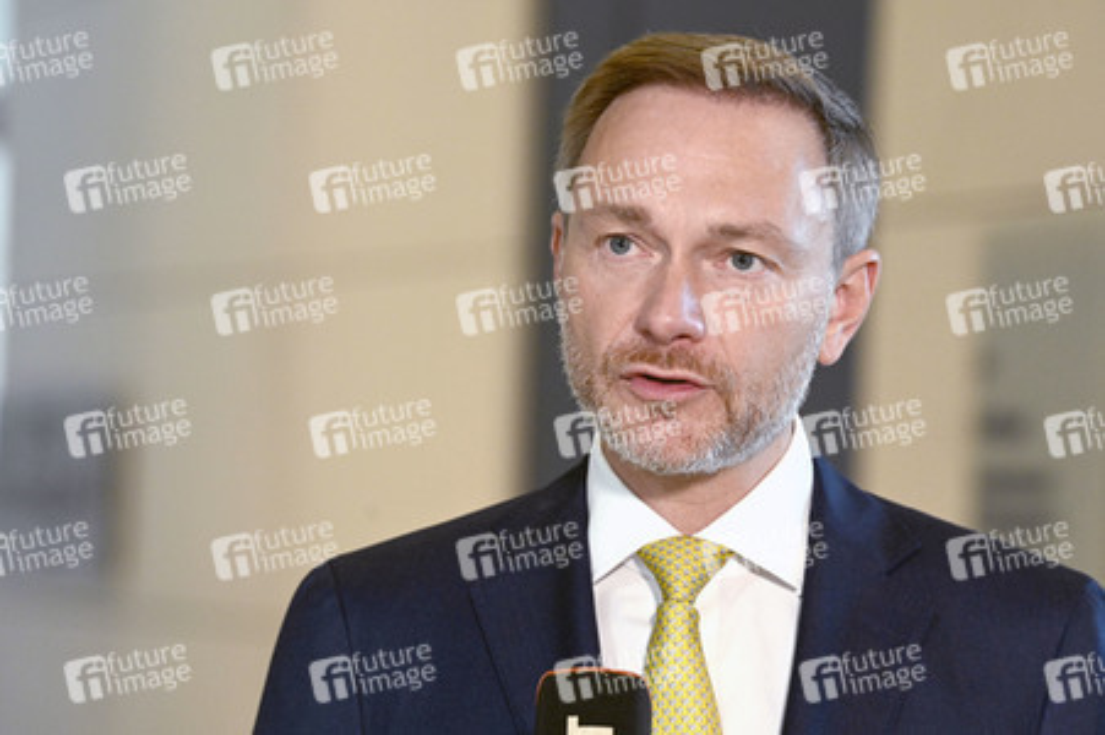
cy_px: 368
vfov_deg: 6.9
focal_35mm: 200
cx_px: 552
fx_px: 6134
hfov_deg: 10.3
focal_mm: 200
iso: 6400
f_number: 5.6
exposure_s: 1/200
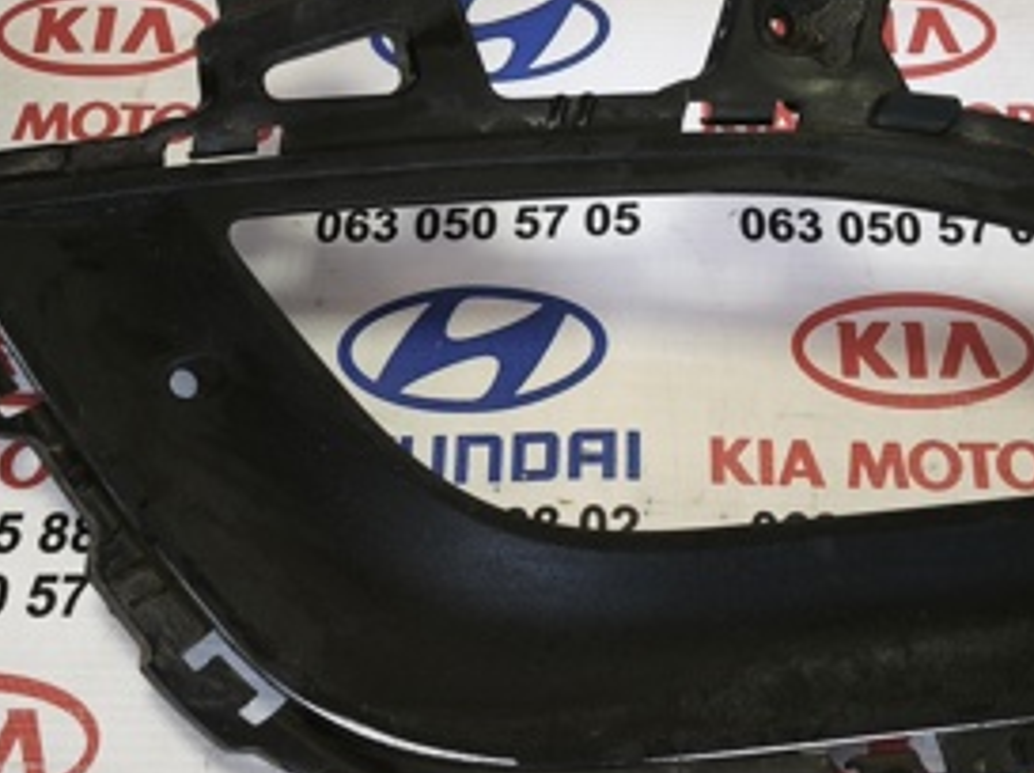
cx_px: 633
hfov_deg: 35.4
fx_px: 1611
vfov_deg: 26.7
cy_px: 216
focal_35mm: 54
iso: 250
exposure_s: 1/100
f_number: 1.7
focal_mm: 5.35
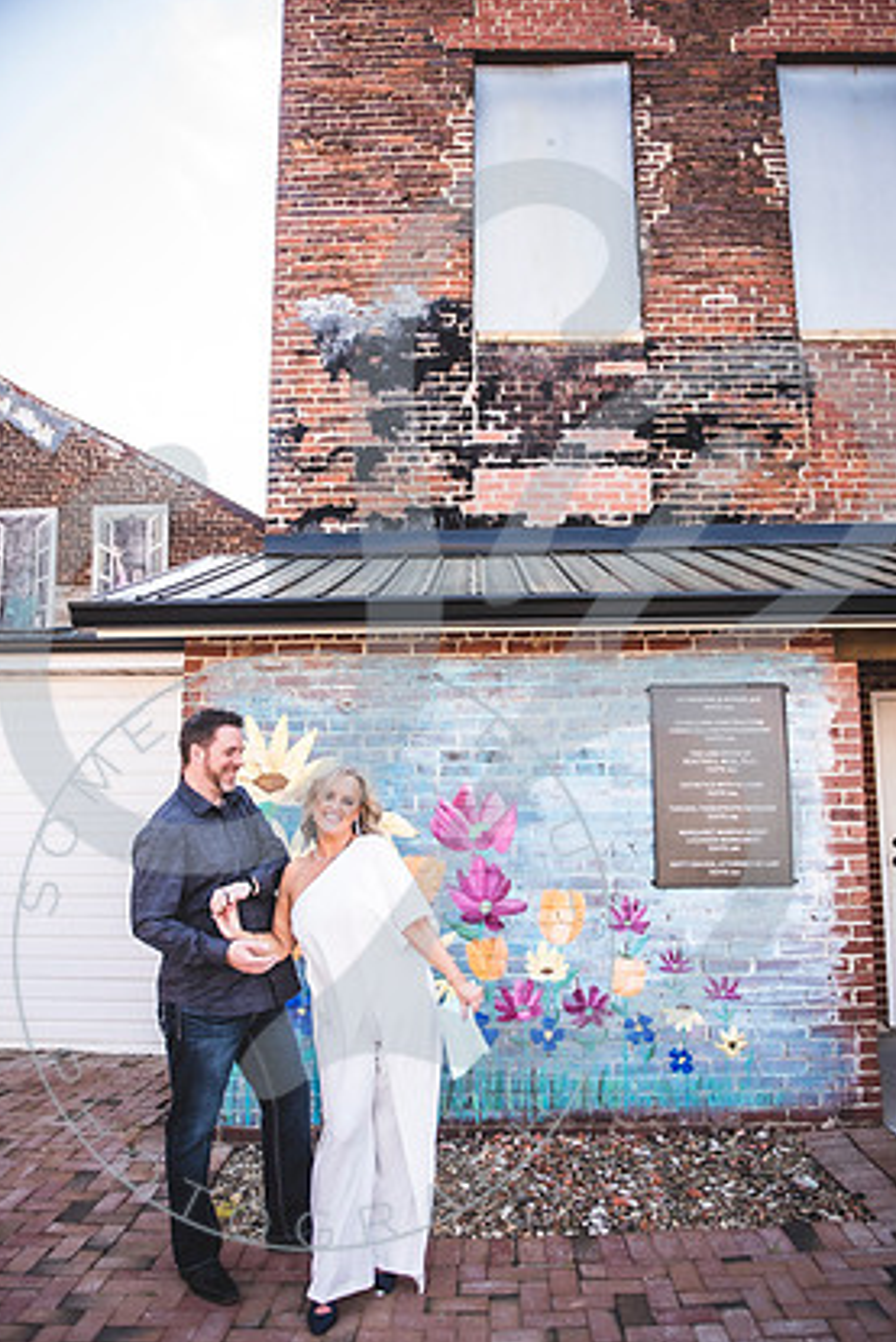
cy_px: 705
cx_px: 459
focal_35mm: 26
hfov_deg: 49.6
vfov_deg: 69.3
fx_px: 970
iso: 100
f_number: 2.8
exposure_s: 1/400
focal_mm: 24
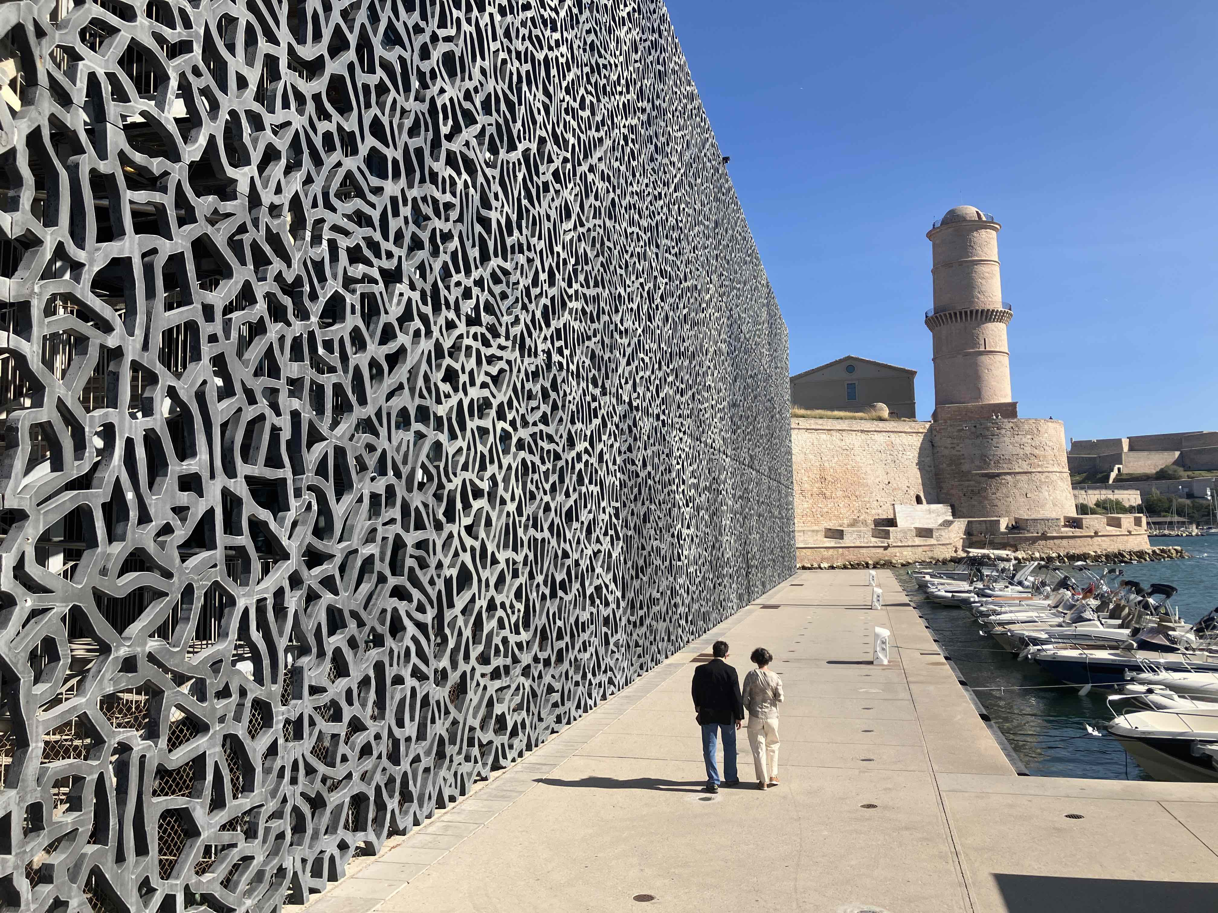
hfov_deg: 63.4
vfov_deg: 49.7
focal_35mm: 28
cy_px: 456
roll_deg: +0.8
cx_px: 609
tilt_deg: +4.2
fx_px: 985
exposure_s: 1/2208
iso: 32
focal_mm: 3.99
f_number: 1.8
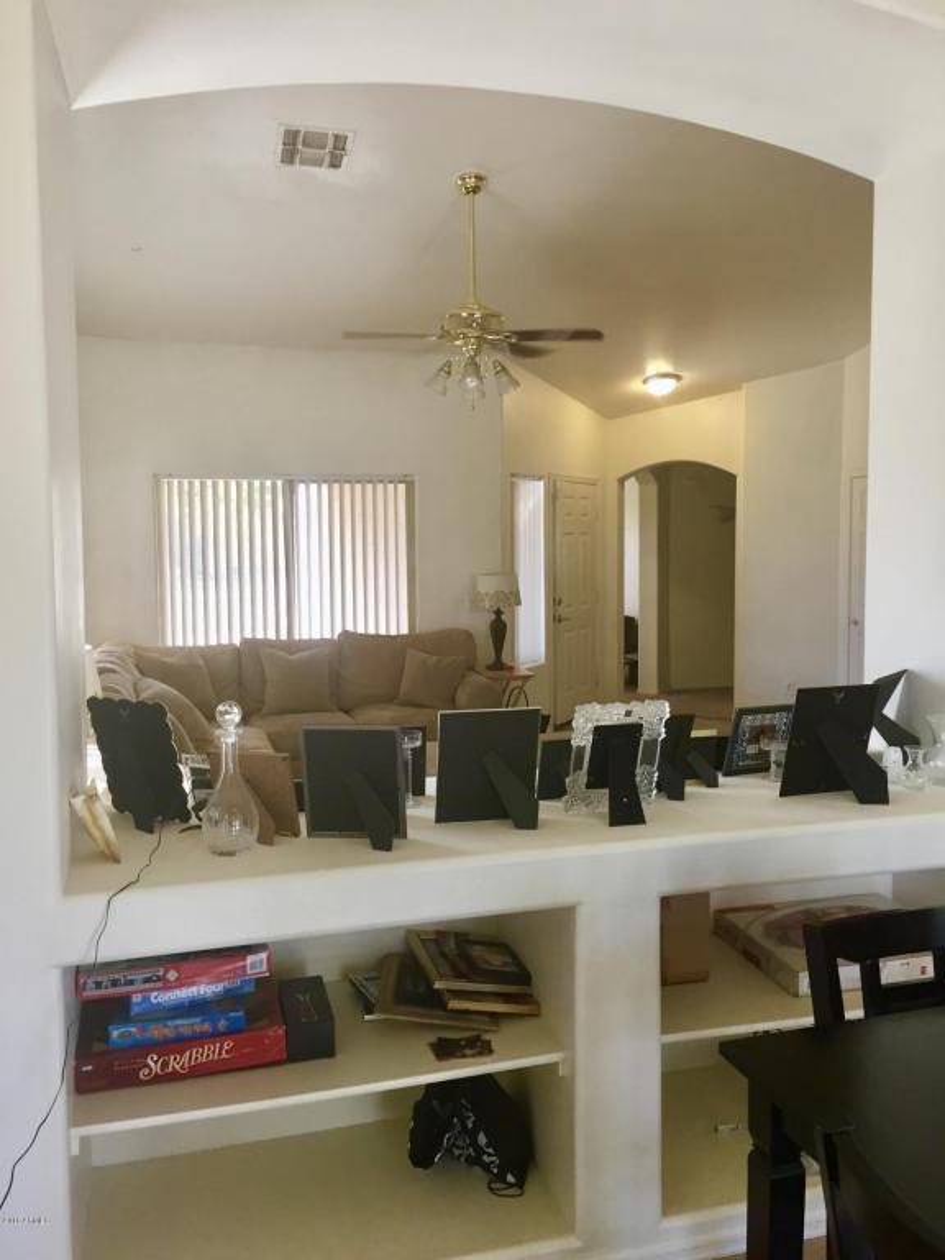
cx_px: 472
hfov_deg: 48.2
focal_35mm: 29
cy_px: 630
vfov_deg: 61.7
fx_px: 1056
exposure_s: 1/30
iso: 80
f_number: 2.2
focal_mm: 4.15
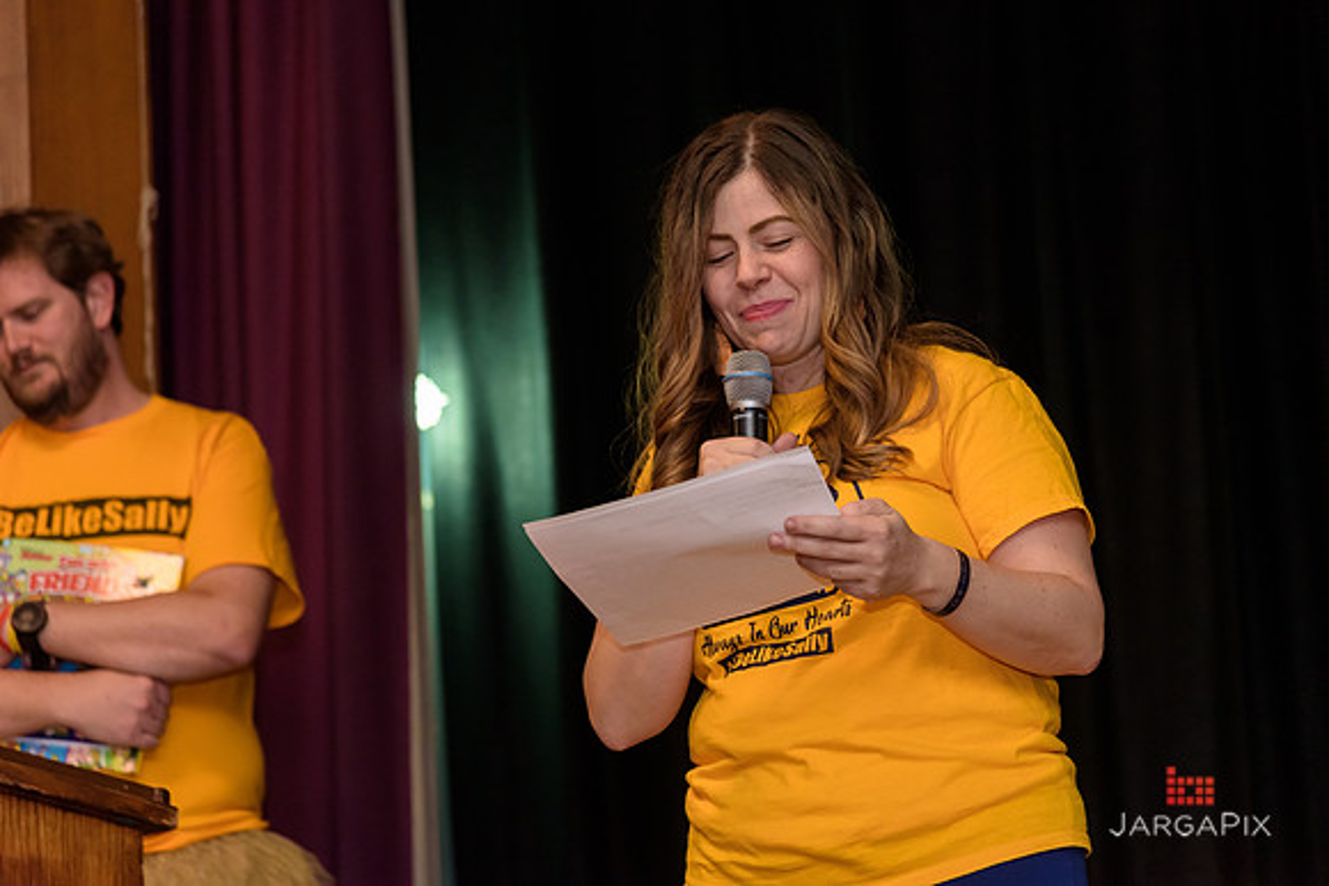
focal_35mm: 120
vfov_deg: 11.4
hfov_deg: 17.1
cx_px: 664
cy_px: 443
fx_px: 4431
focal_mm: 120
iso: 2000
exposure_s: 1/125
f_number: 4
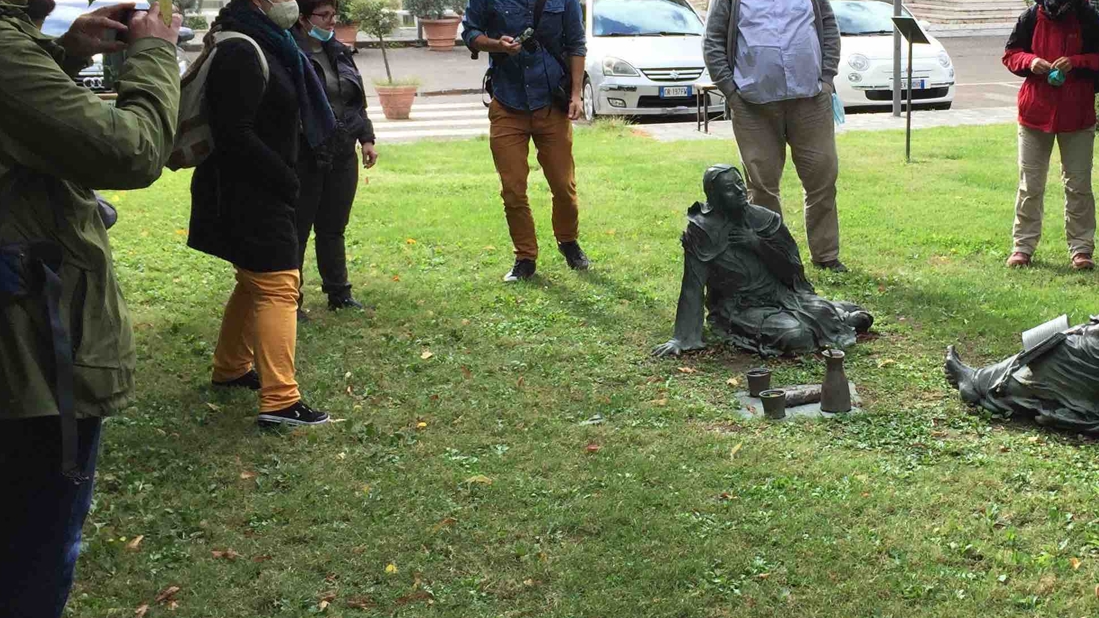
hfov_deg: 38.5
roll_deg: -0.4
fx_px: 1544
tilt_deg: -10.1
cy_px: 187
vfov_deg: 22.5
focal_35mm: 53
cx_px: 778
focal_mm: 4.15
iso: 32
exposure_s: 1/403
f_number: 2.2
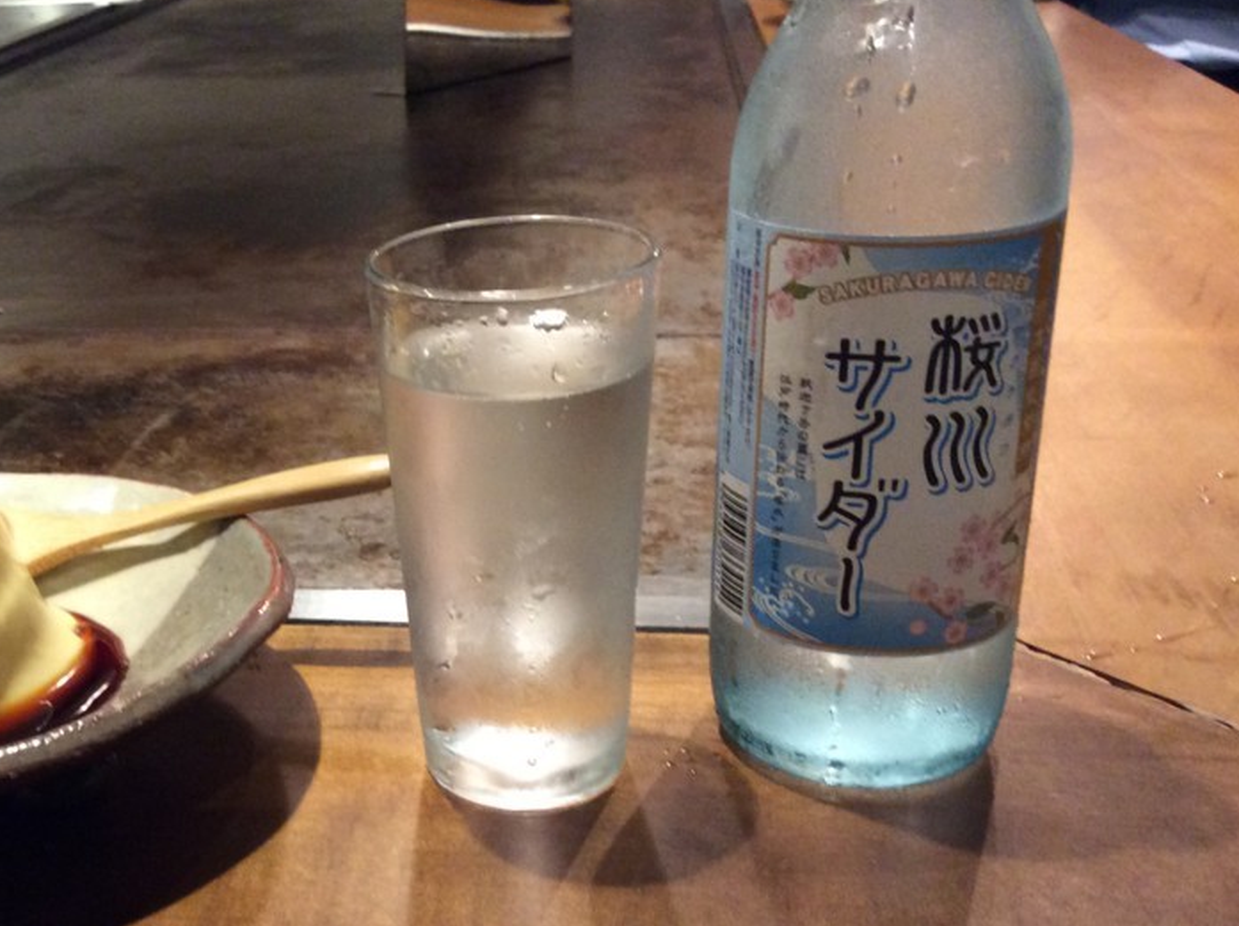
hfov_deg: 39.8
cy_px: 582
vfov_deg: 30.7
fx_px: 1680
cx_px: 370
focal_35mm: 47
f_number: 2.4
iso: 250
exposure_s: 1/24
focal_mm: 3.3
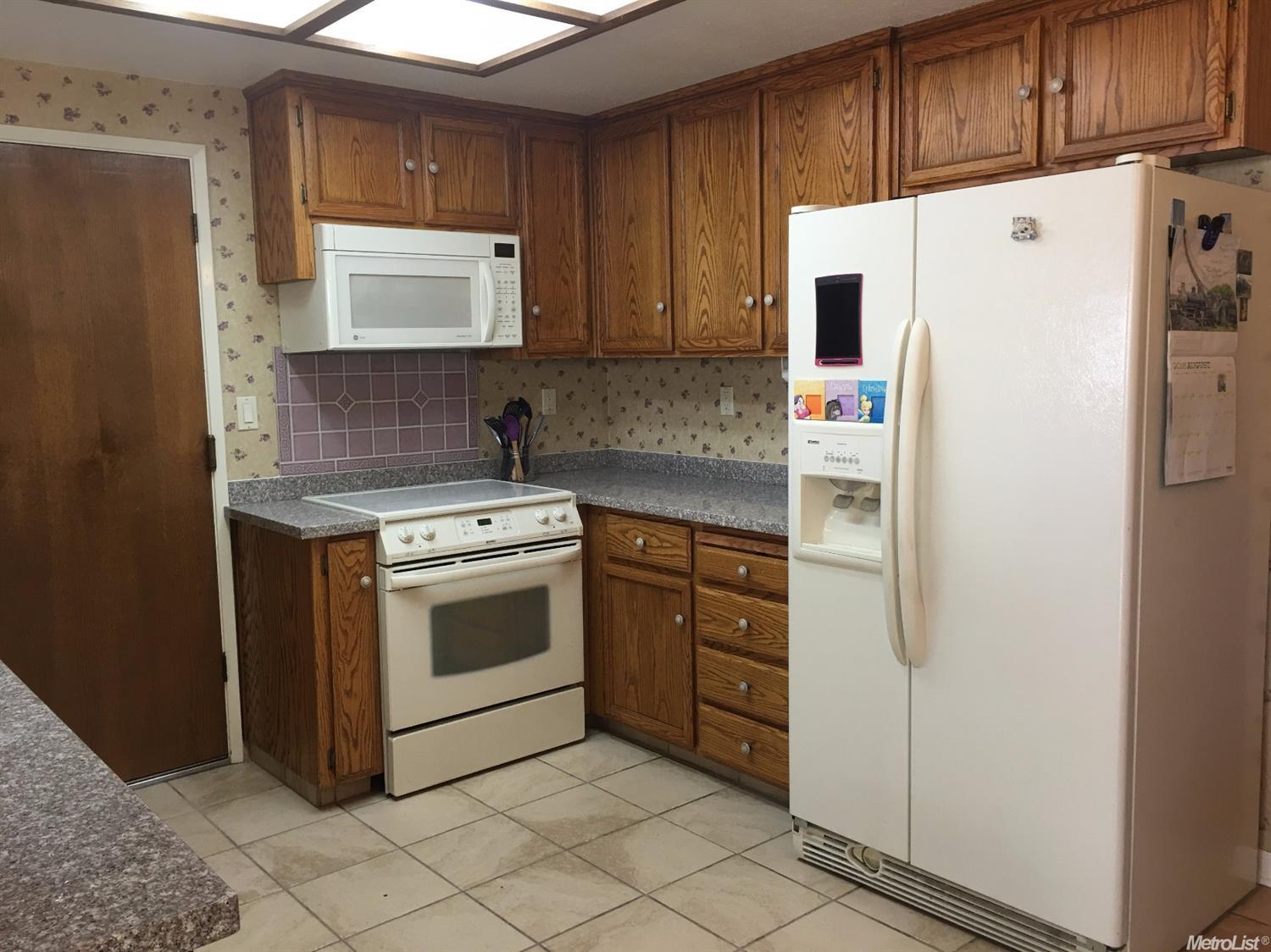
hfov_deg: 61.7
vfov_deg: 48.2
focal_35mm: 29
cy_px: 476
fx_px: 1064
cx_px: 636
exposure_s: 1/15
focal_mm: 4.15
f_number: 2.2
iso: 25
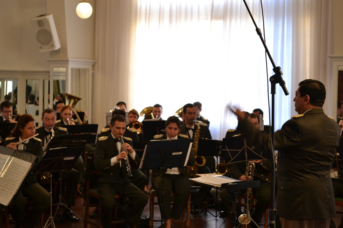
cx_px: 172
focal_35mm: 82
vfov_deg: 16.6
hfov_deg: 24.6
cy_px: 114
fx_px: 786
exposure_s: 1/15
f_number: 5.6
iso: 640
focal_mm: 55
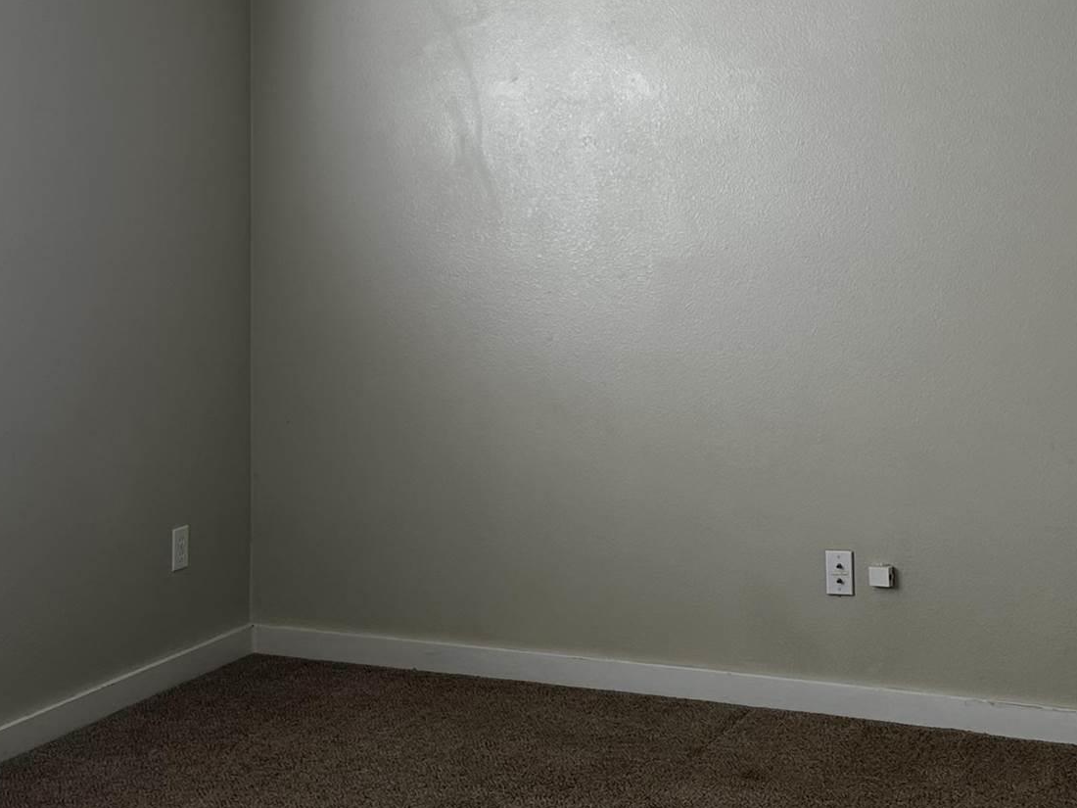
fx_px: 2085
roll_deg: -0.9
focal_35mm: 67
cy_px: 272
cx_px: 692
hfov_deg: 28.8
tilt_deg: -4.3
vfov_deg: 21.8
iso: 64
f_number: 1.78
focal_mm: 6.86
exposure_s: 1/139
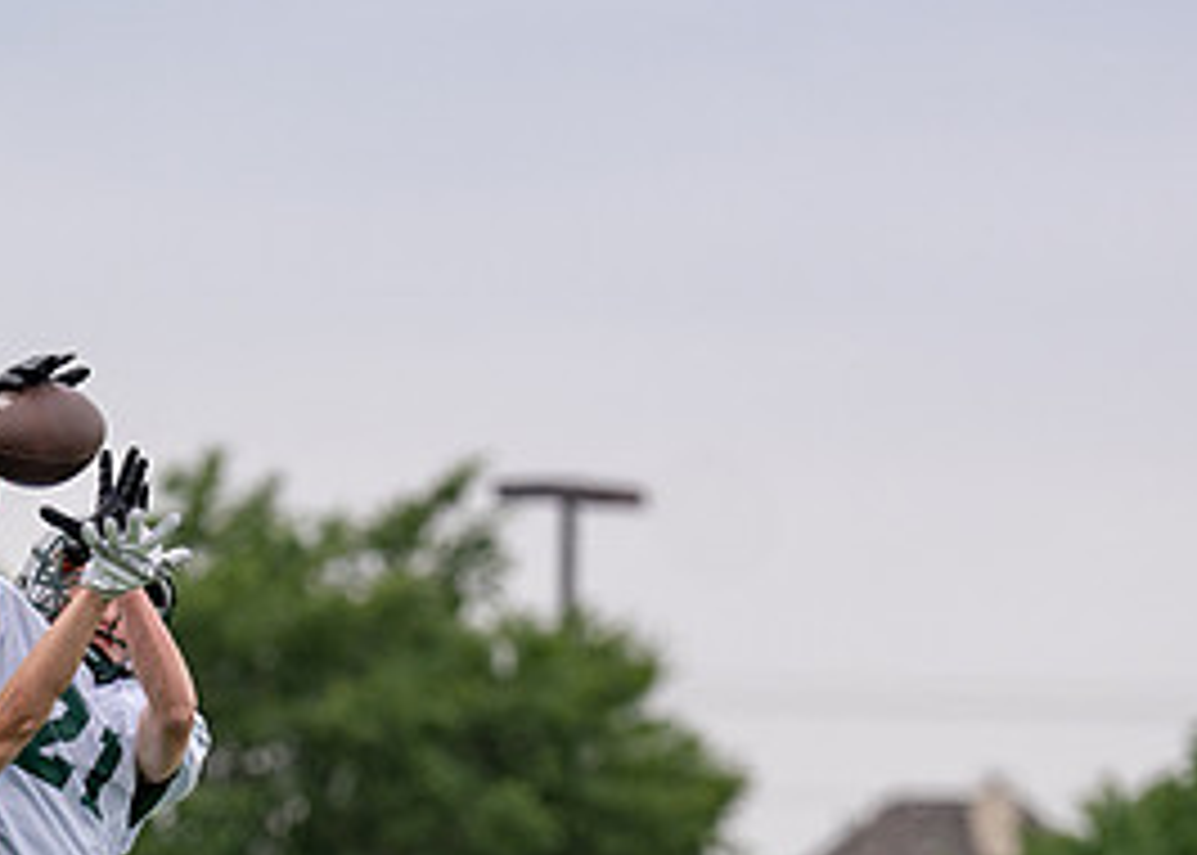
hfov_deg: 4.3
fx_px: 16080
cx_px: 39
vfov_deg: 3.0
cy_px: 1017
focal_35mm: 473
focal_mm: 149
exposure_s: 1/2500
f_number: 2.8
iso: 200
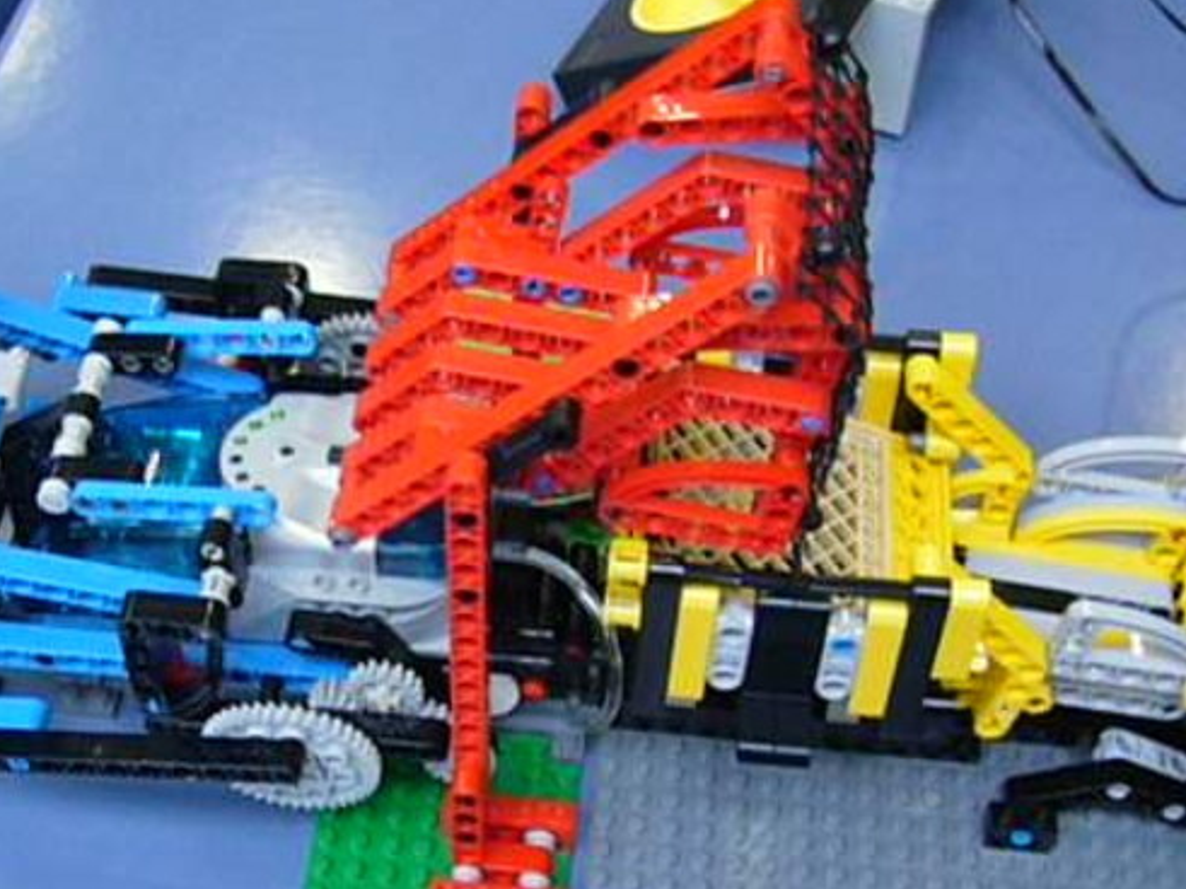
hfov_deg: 33.5
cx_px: 415
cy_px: 517
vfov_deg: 25.6
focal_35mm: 57
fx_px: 1952
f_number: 5.6
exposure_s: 1/30
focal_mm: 5.8
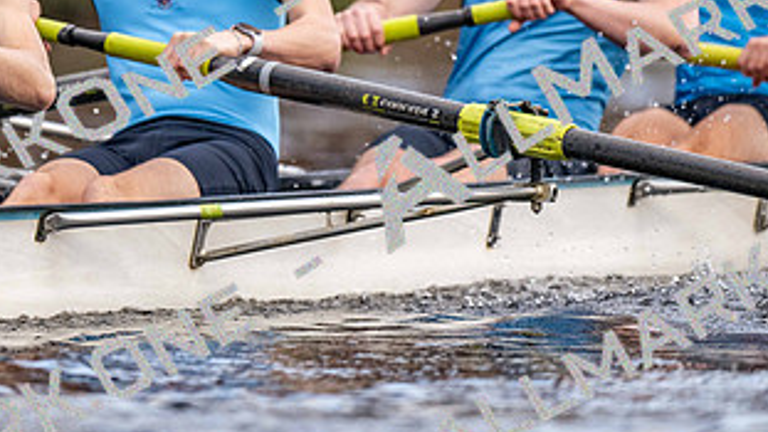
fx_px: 23910
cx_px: 163
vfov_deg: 1.0
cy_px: 19
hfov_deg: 1.8
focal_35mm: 1174
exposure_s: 1/2500
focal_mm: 600
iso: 1600
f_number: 4
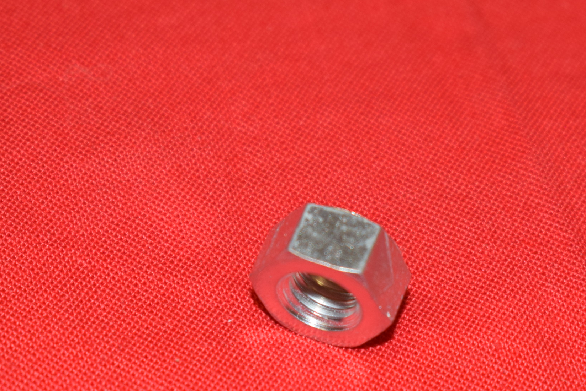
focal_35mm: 150
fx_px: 2442
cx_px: 346
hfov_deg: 13.7
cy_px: 290
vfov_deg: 9.2
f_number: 5.6
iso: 500
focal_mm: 55
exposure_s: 1/60
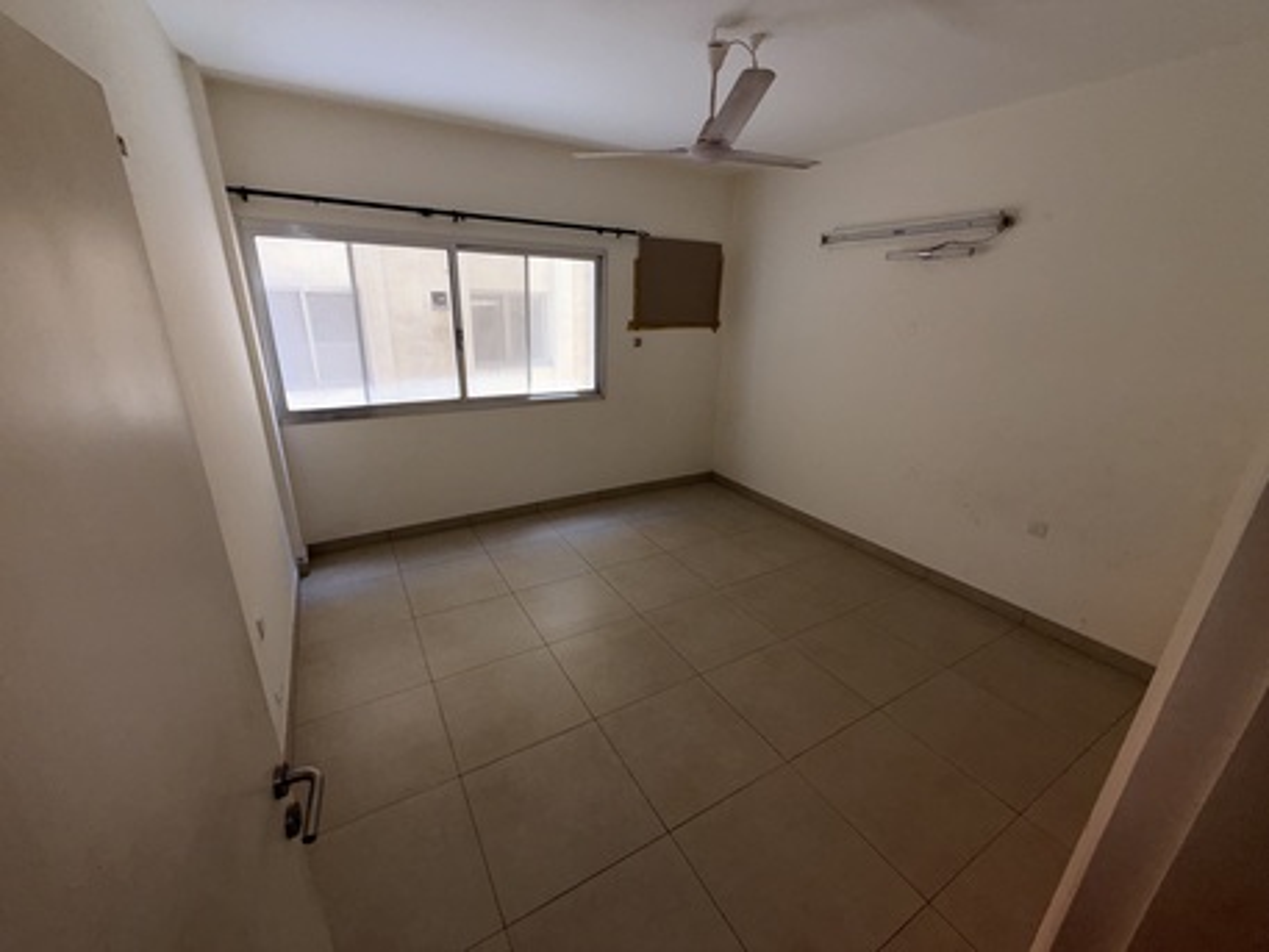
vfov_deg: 85.7
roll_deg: -0.8
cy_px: 476
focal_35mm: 14
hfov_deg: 102.0
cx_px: 634
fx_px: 513
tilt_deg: -18.5
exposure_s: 1/121
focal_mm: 2.22
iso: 25
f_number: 2.2
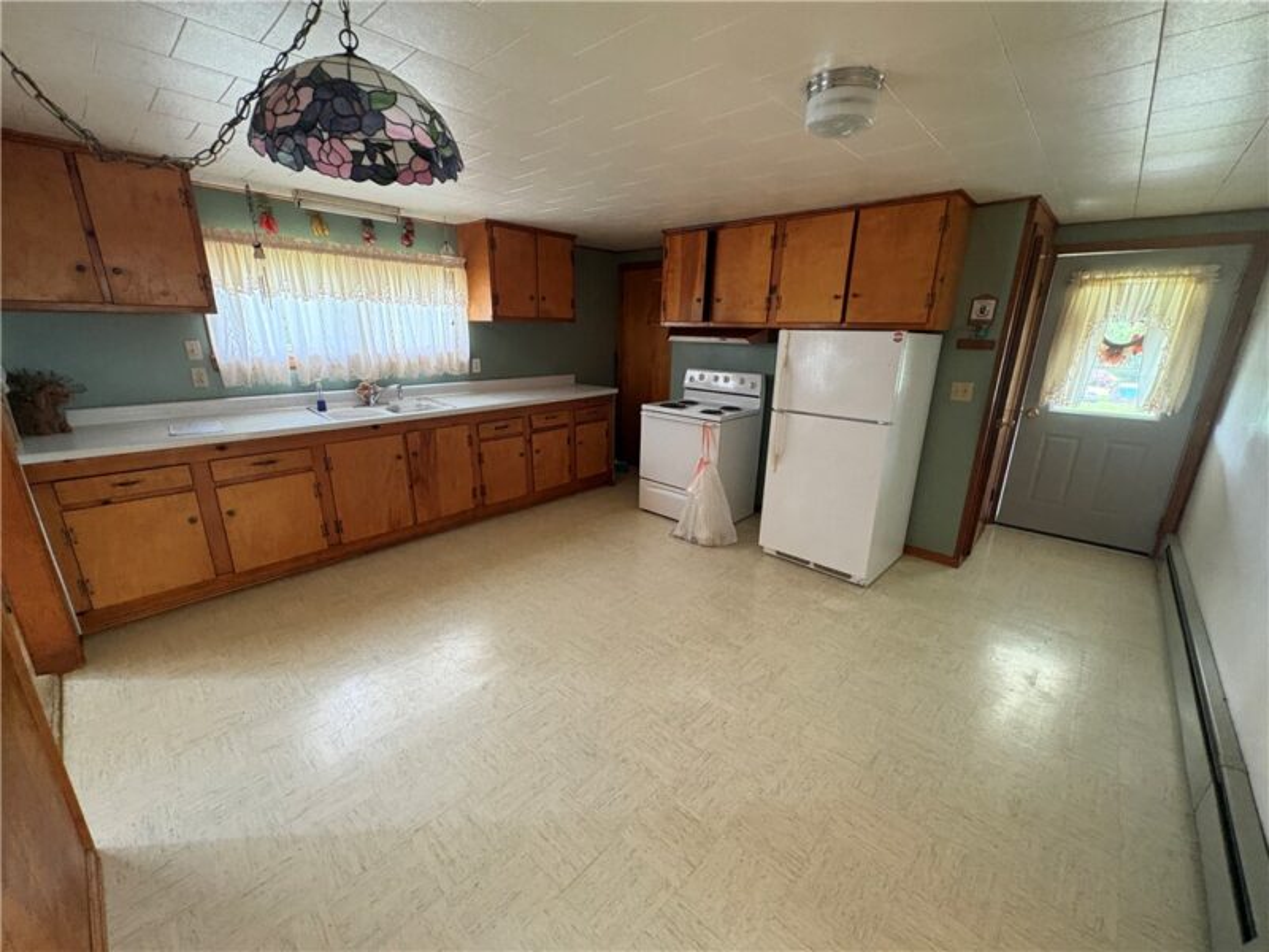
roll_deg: +0.0
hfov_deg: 102.1
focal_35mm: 14
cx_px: 634
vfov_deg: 85.7
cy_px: 476
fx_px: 513
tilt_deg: -15.3
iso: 500
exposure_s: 1/60
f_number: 2.2
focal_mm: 2.22
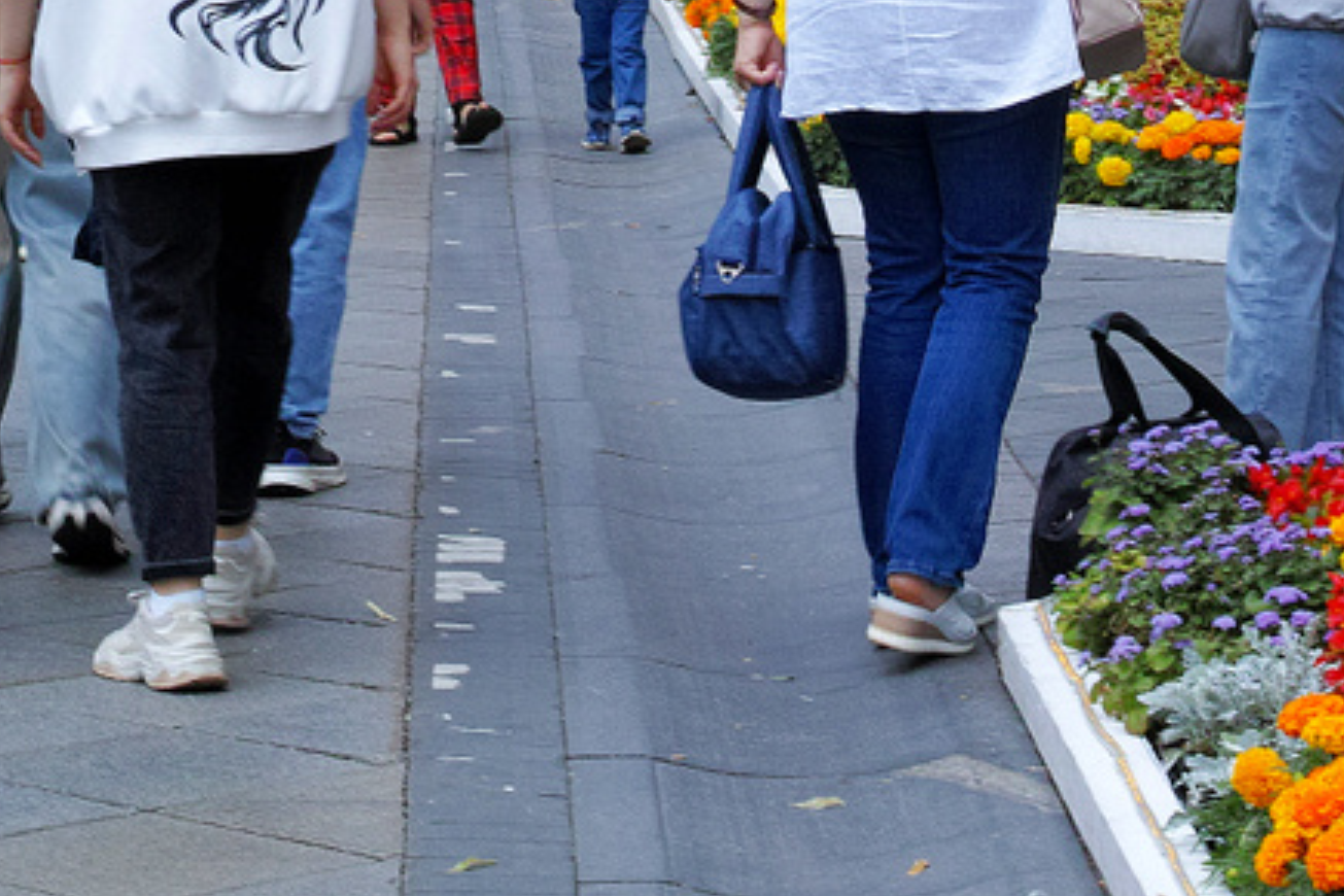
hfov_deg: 11.0
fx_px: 6943
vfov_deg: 7.4
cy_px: 34
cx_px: 1347
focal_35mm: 186
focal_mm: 30
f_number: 8
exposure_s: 1/60
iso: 100
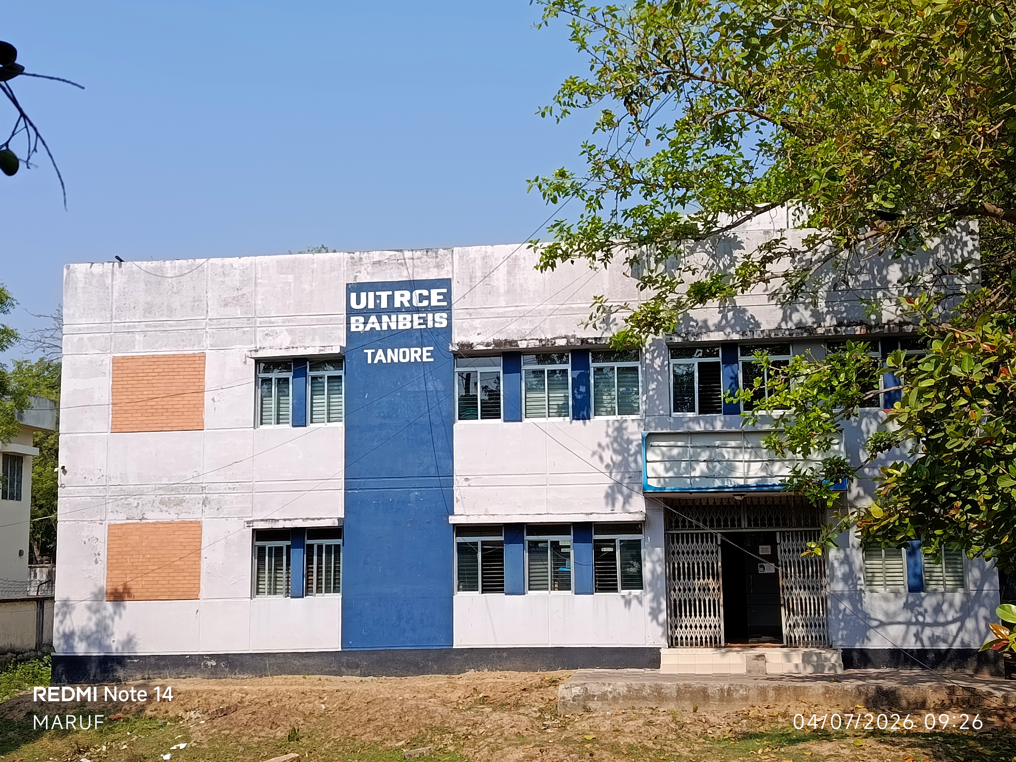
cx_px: 508
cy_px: 381
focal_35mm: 48
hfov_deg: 39.7
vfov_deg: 30.3
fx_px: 1409
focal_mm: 5.24
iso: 51
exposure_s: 1/636
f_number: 1.7
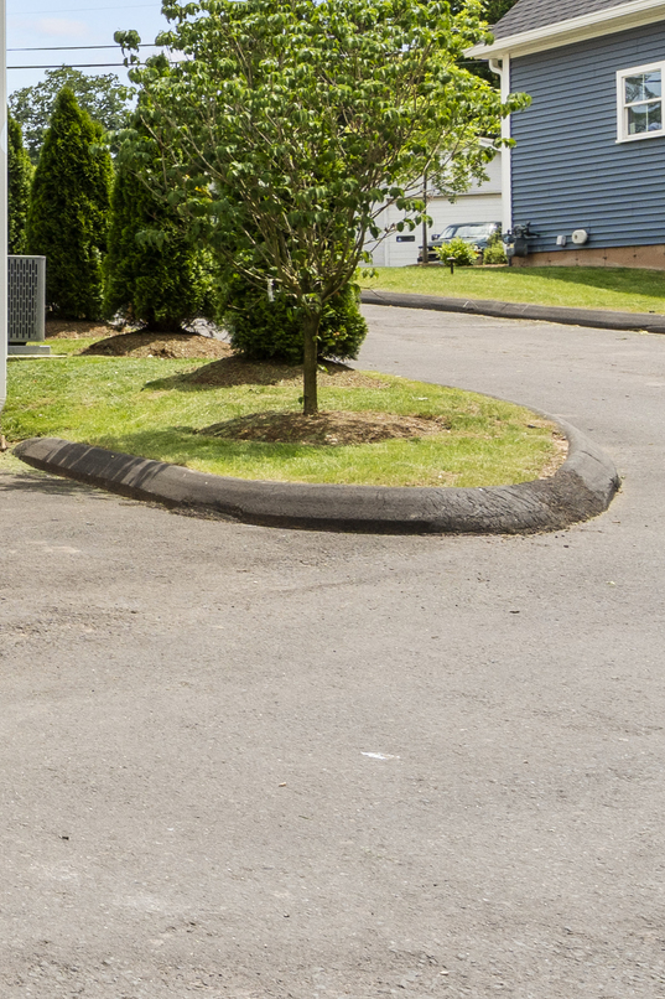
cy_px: 269
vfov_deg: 32.4
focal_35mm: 61
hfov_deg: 17.8
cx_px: -541
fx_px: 1691
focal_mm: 16
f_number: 9
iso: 250
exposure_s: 1/50
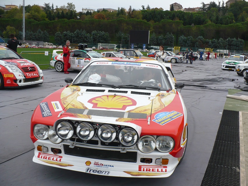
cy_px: 93
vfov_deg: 38.6
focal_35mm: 37
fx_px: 265
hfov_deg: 50.2
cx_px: 124
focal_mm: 6.1
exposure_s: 1/640
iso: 100
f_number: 2.8
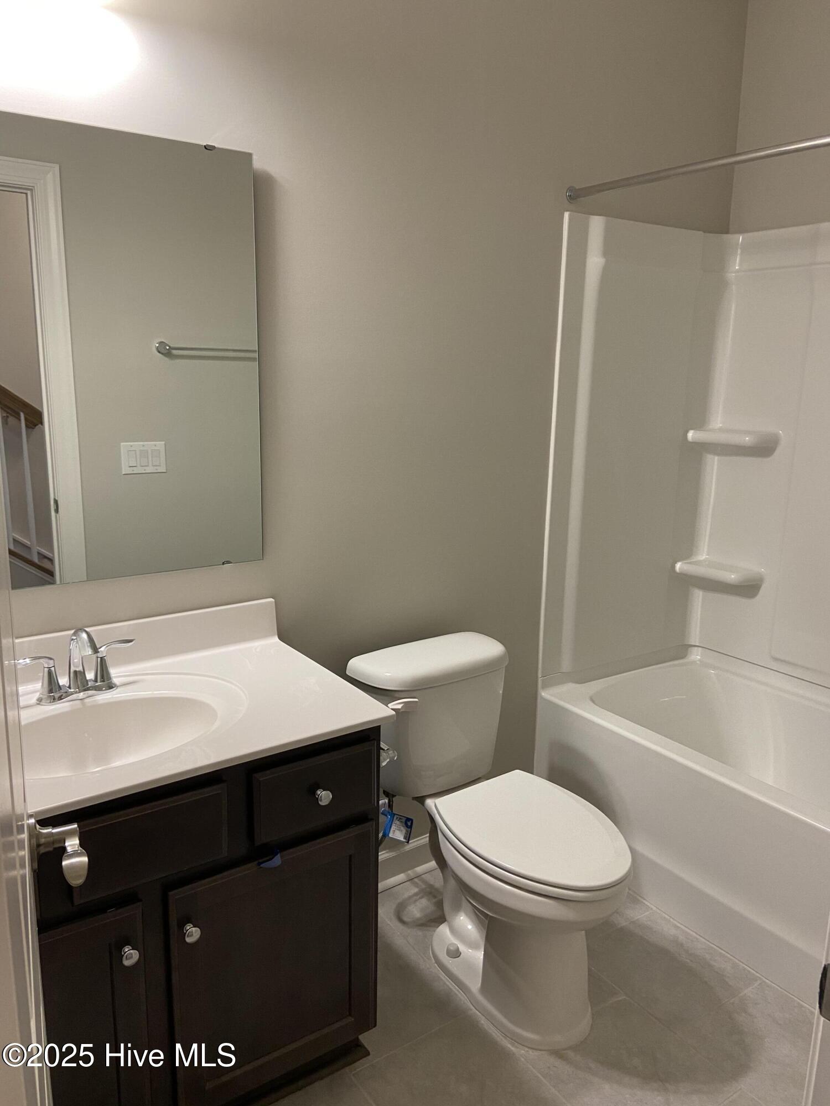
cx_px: 415
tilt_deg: -11.0
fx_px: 831
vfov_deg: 67.3
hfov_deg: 53.1
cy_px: 553
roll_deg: -0.4
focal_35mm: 26
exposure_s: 1/60
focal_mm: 4.25
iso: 100
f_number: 1.8
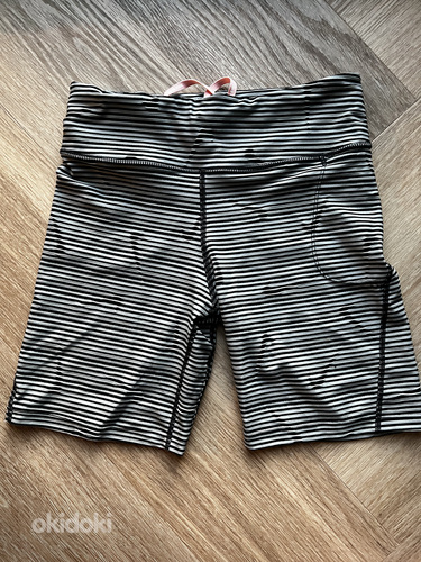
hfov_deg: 53.1
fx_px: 422
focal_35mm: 26
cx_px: 210
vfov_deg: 67.3
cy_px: 281
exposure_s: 1/33
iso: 400
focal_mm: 5.7
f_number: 1.5
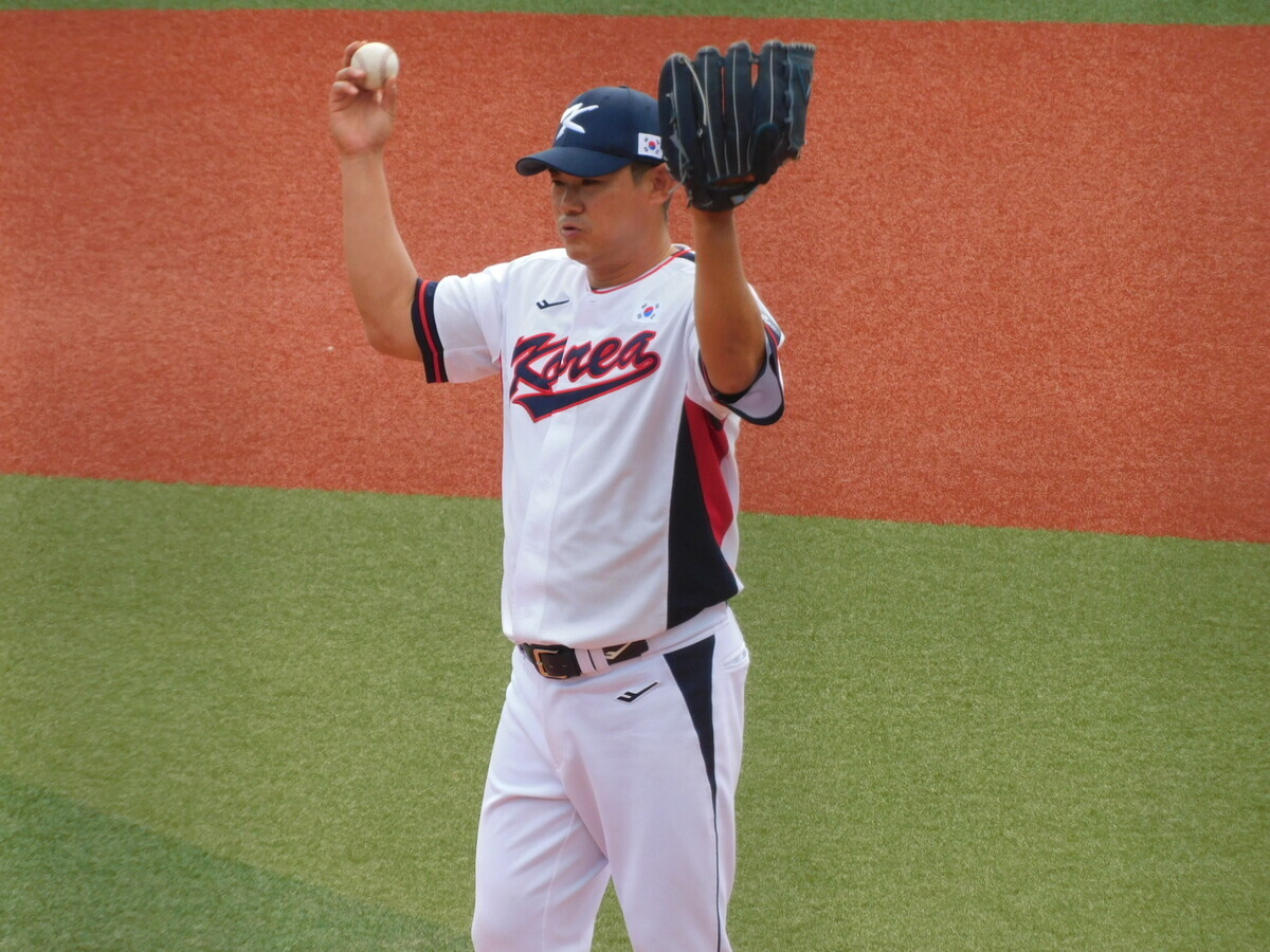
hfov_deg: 3.1
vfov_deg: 2.3
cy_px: 476
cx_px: 635
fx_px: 23847
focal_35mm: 650
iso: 125
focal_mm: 116.5
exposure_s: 1/250
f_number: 5.6
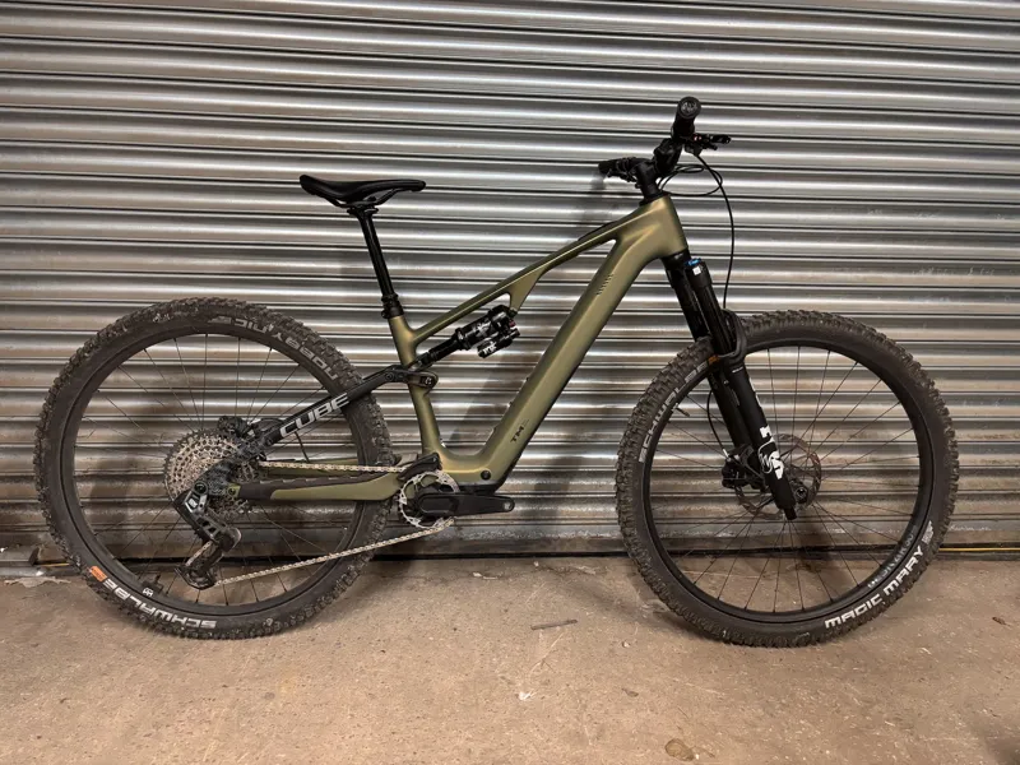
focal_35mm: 26
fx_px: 766
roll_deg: -1.0
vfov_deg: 53.1
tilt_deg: -12.5
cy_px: 382
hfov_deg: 67.3
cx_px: 510
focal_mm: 5.96
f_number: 1.6
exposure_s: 1/50
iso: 400
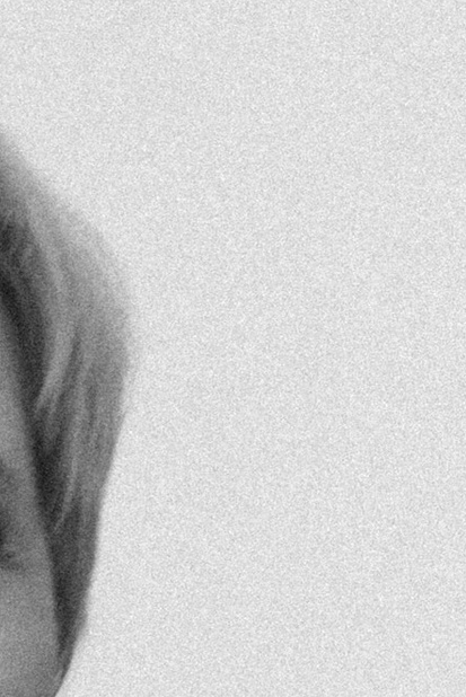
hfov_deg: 1.3
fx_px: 20991
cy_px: 1576
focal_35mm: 1083
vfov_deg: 1.9
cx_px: 1102
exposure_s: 1/400
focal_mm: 75
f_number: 3.2
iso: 200
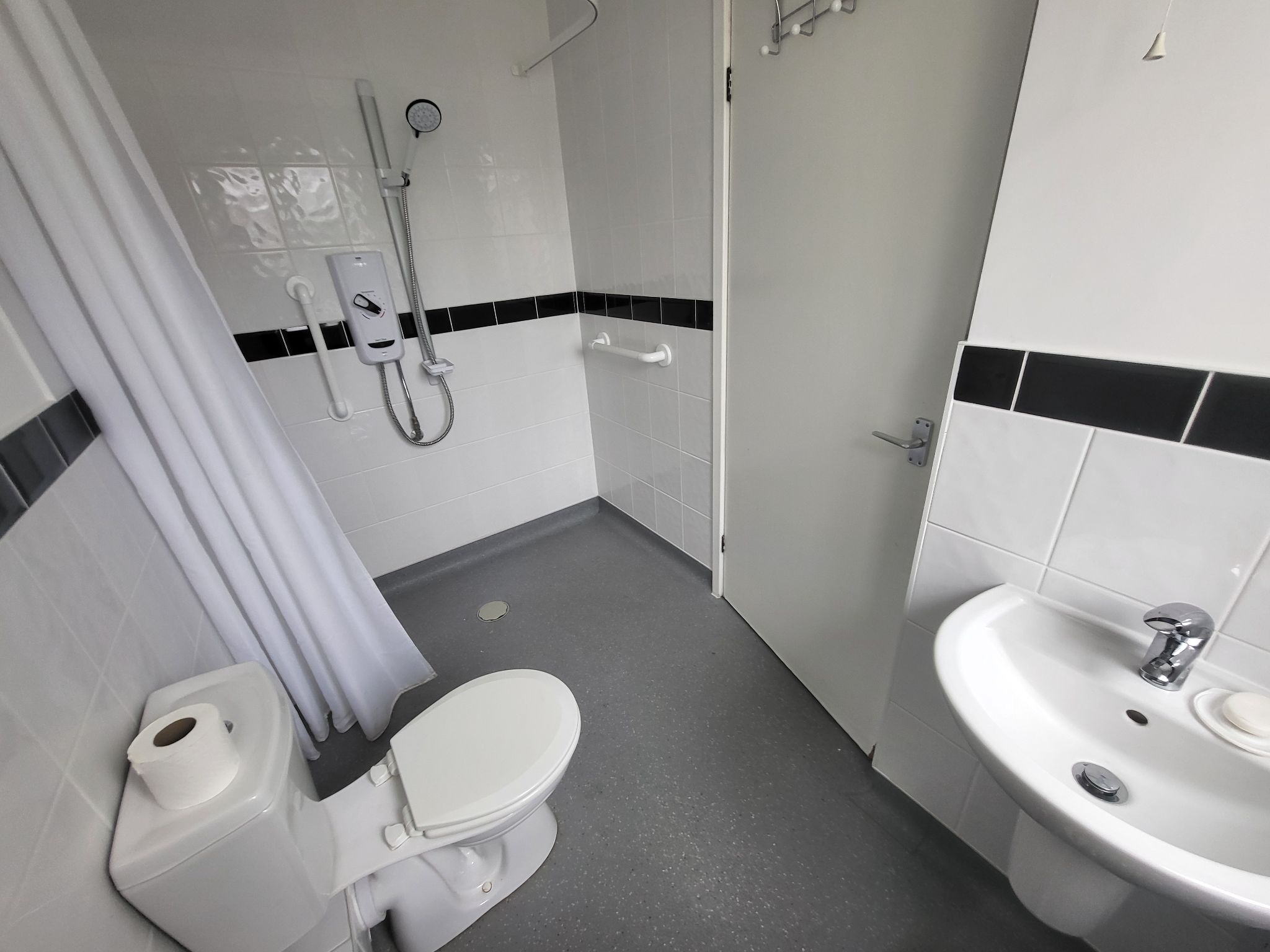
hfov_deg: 106.2
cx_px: 635
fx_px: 477
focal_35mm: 13
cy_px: 476
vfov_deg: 89.9
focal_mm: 1.74
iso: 80
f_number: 2.2
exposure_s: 1/50
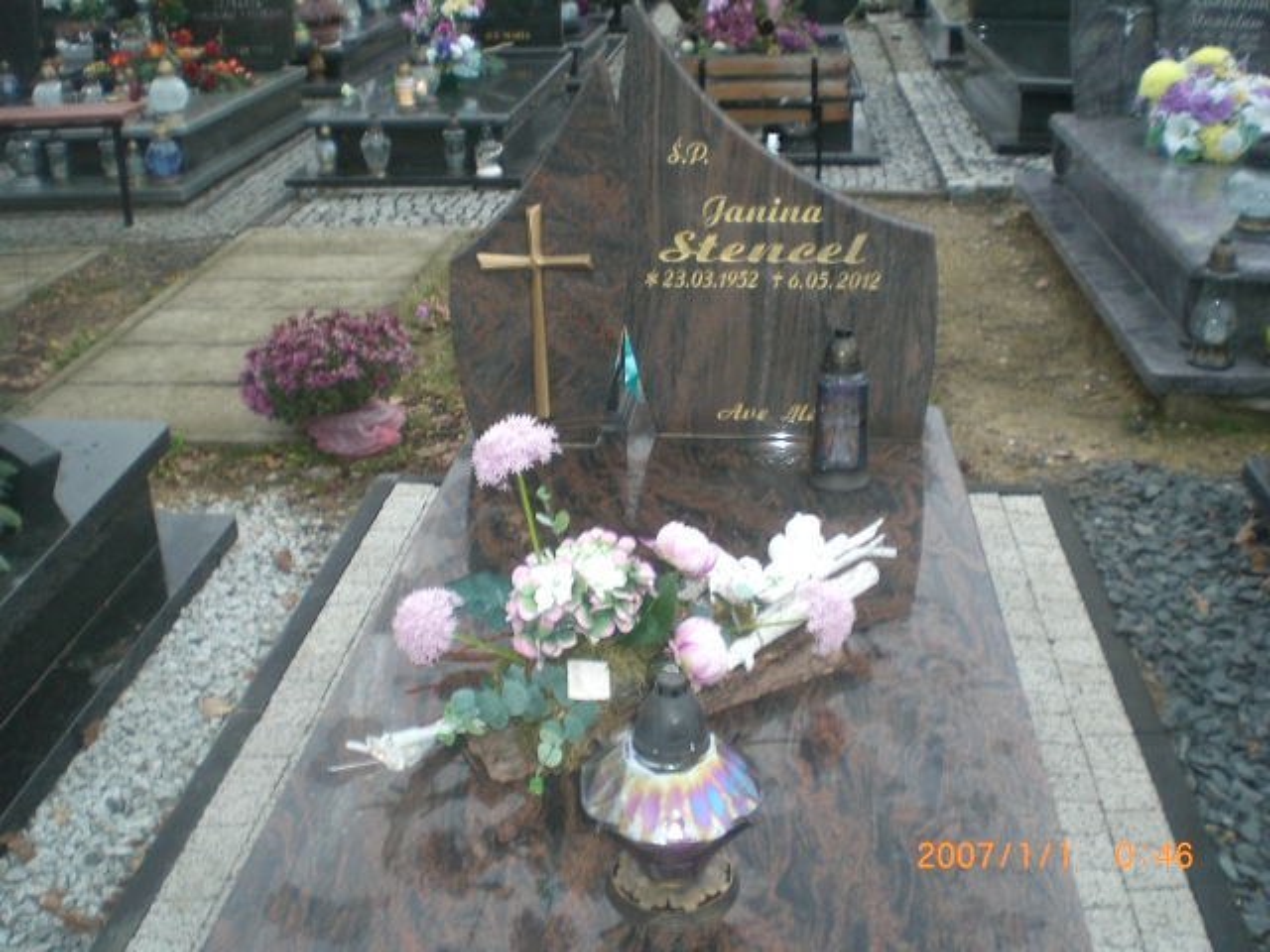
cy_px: 476
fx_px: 1394
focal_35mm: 38
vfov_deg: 37.7
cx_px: 635
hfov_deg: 49.0
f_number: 3.1
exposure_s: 1/80
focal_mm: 6.3
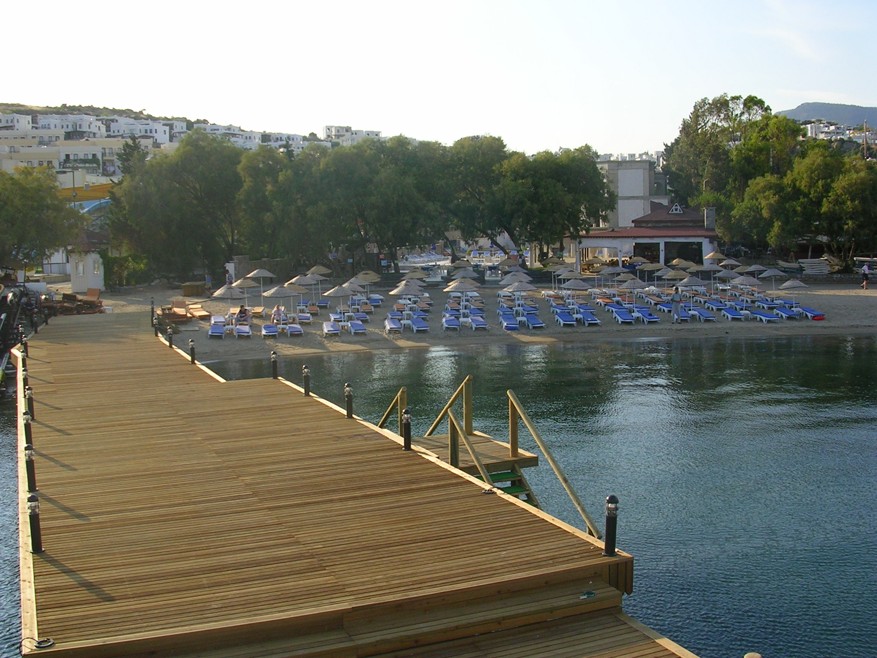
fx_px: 963
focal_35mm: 38
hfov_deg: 49.0
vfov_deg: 37.7
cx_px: 438
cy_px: 329
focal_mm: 5.8
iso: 50
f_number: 5.6
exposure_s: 1/178
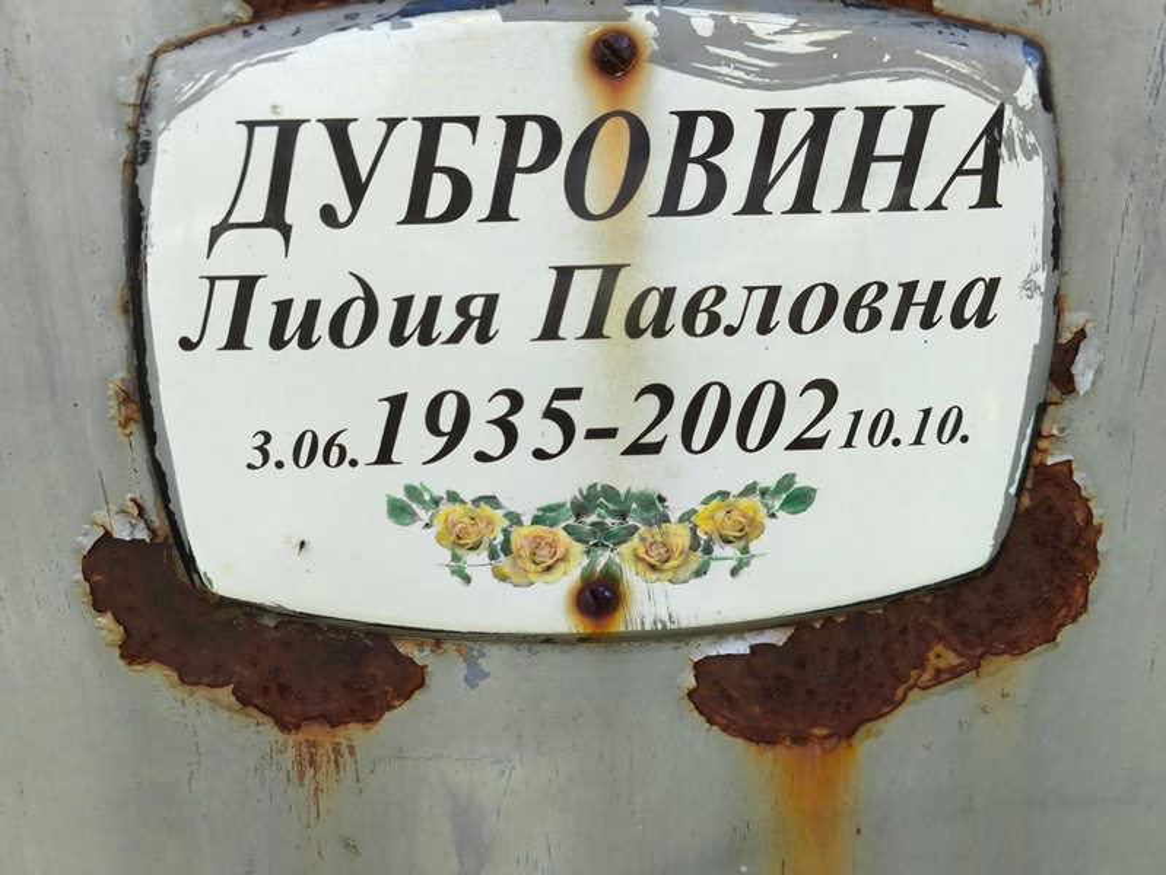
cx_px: 583
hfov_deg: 38.2
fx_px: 1685
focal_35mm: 50
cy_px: 438
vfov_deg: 29.1
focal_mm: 4.71
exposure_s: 1/205
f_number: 1.7
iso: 50
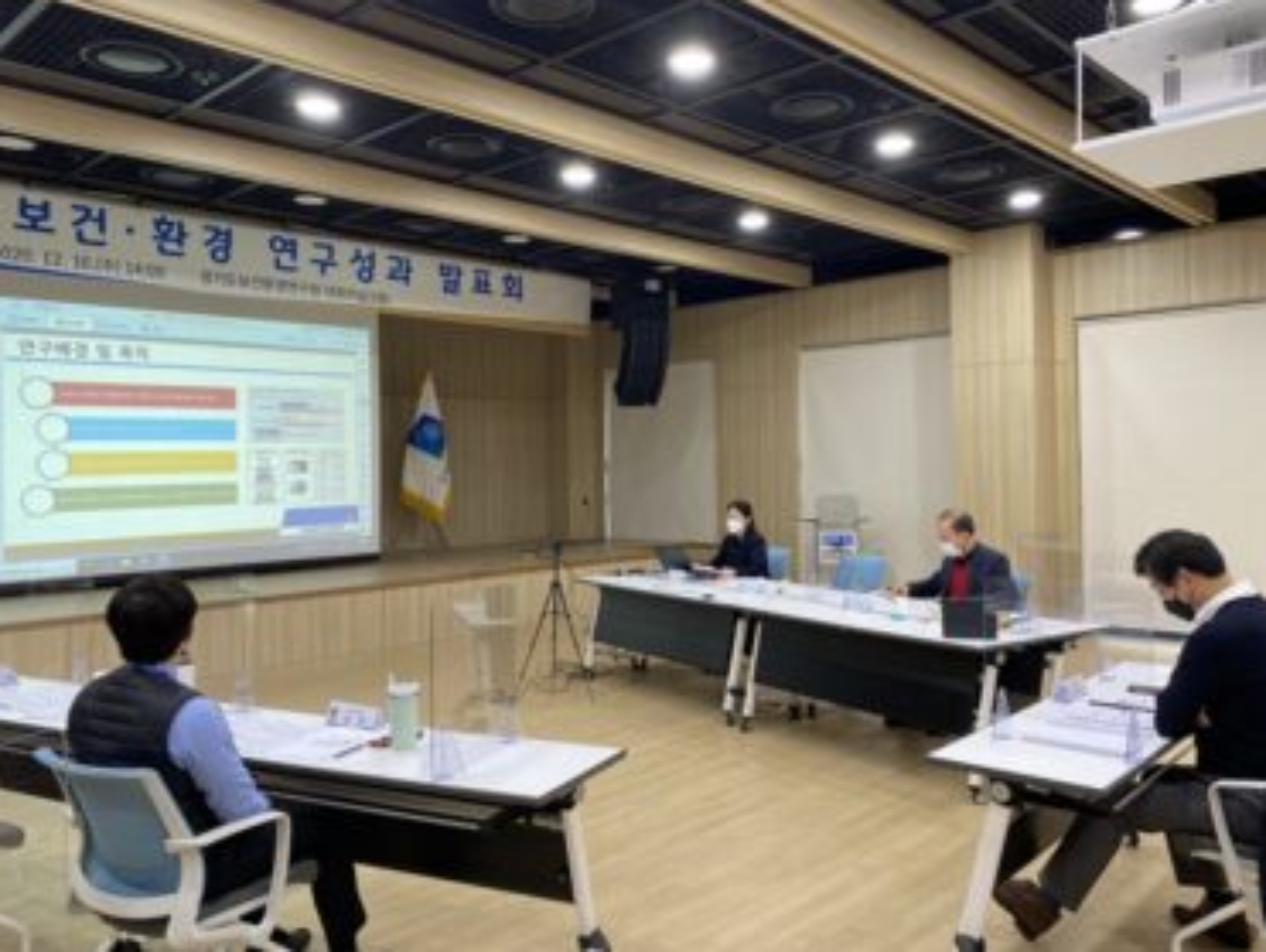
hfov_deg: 63.4
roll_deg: +0.5
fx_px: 1025
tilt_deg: +1.0
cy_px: 444
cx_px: 645
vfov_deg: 49.8
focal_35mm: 28
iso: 125
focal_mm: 4.25
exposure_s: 1/120
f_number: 1.8
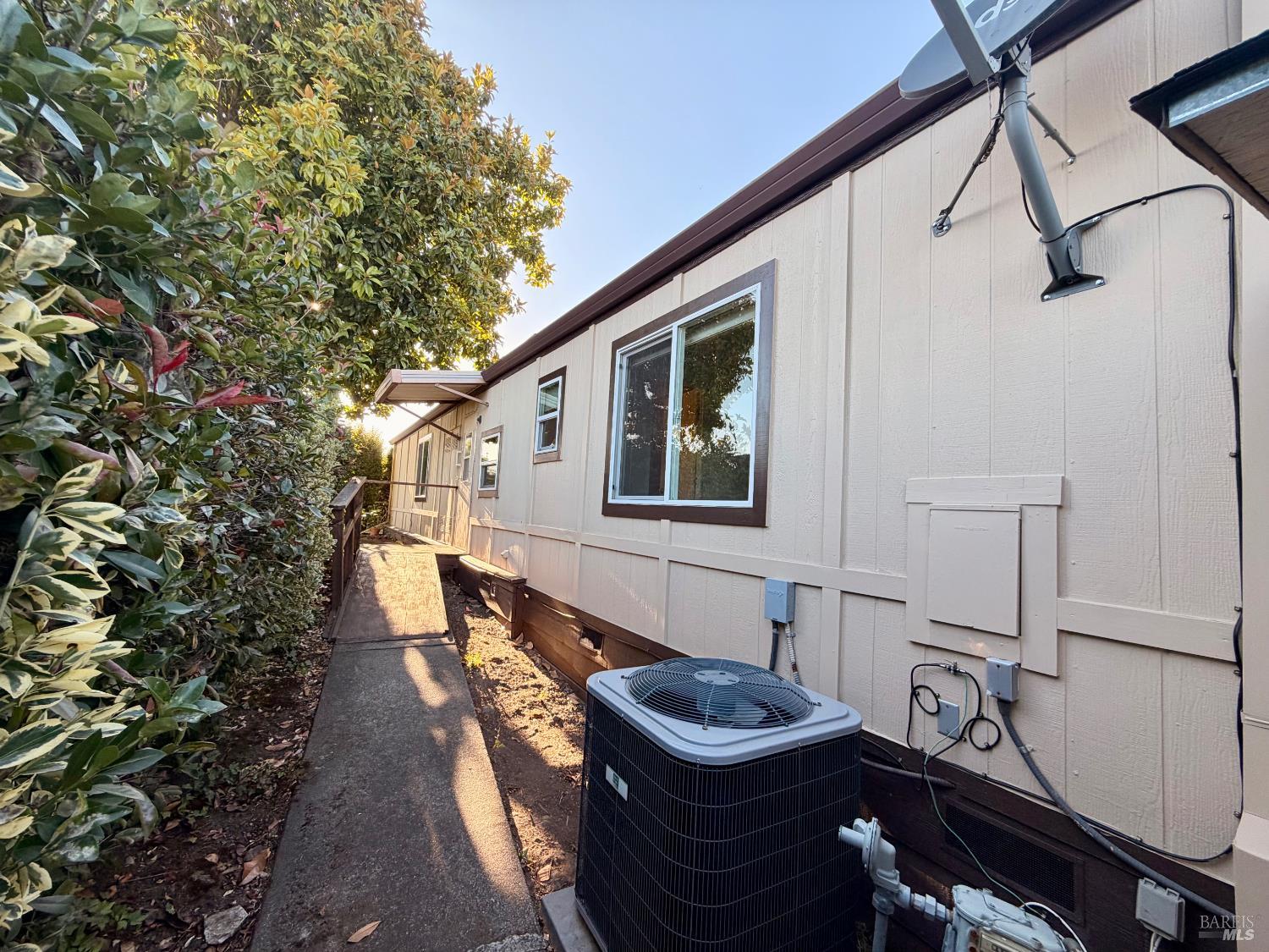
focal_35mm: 14
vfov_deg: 85.7
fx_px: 513
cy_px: 476
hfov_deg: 102.1
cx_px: 634
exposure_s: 1/161
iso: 50
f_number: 2.2
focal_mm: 2.22
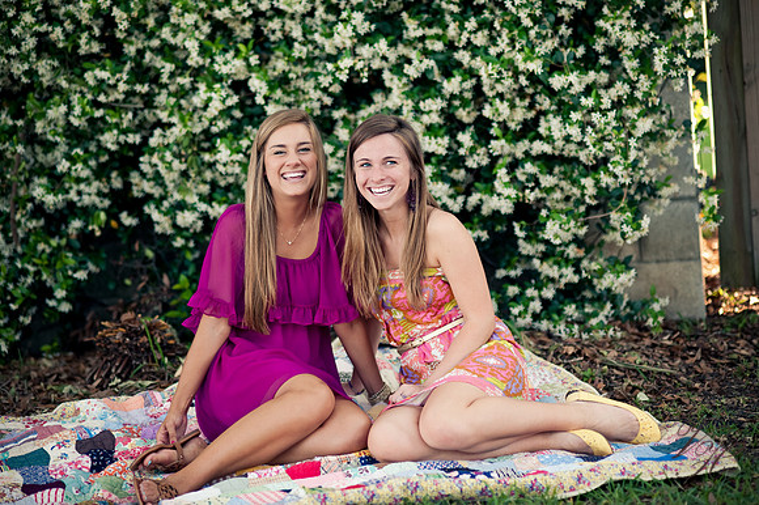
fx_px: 1791
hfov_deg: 23.9
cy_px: 252
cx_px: 380
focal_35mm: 85
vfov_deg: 16.1
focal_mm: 85
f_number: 2.2
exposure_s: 1/250
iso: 250
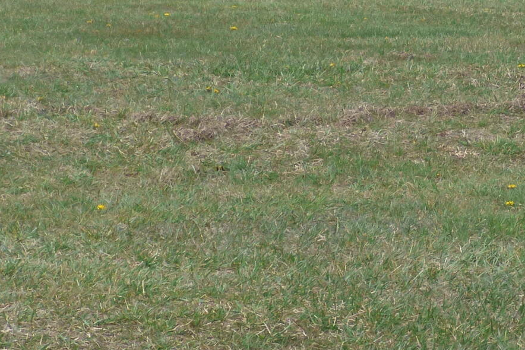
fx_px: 2728
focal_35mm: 187
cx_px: 412
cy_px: 160
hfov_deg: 11.0
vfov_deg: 7.3
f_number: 3.9
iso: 100
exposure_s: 1/320
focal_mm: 9.1
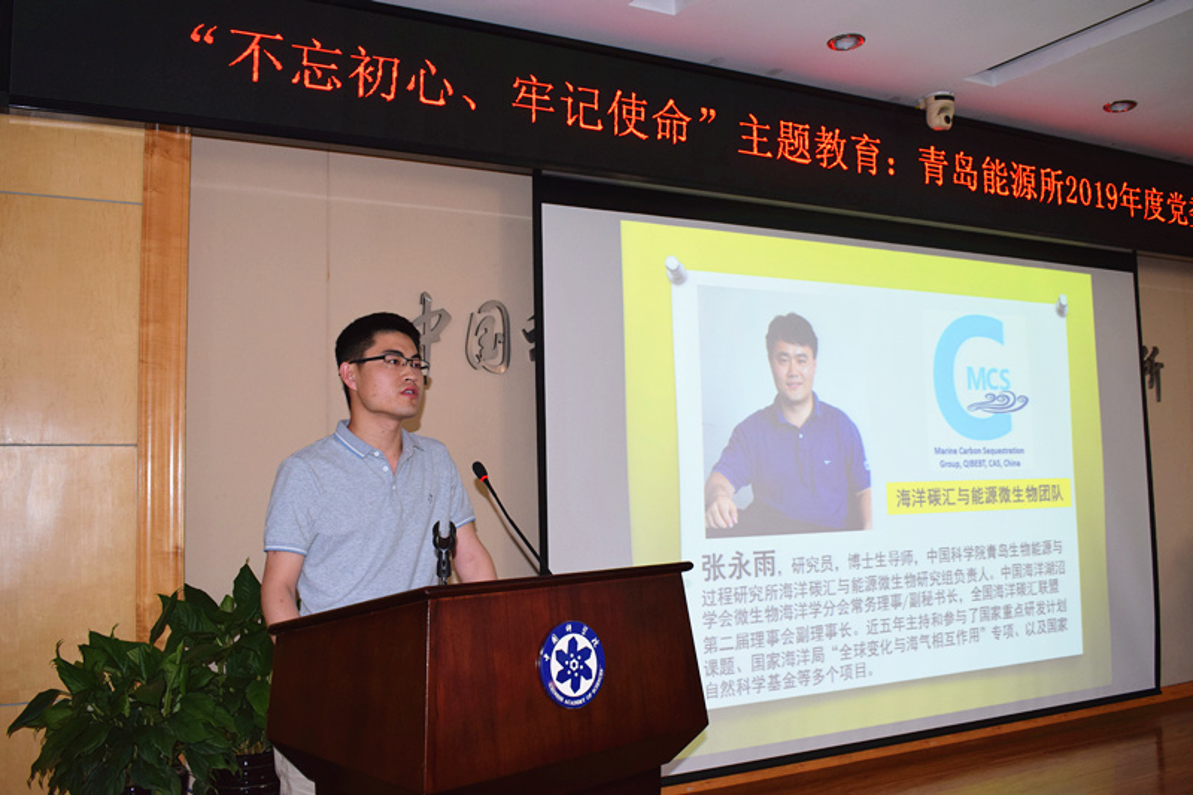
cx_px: 596
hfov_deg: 57.2
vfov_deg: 40.0
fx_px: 1093
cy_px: 398
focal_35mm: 33
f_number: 5.6
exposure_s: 1/125
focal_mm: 22
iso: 800
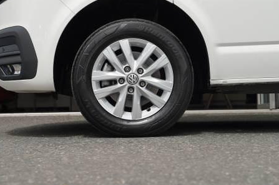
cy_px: 57
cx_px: 134
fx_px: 670
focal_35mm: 87
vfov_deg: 15.7
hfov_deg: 23.5
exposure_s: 1/400
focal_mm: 60.4
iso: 100
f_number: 4.5
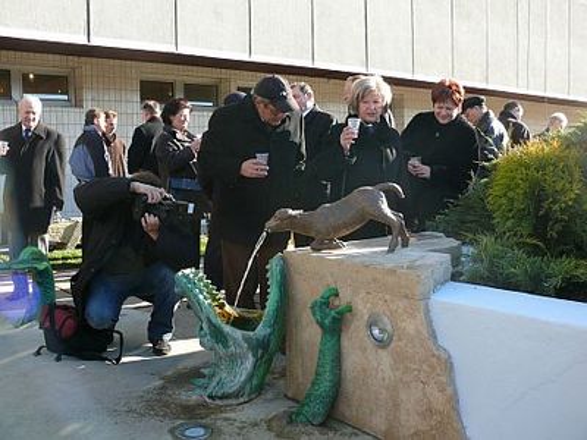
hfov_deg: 52.6
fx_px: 594
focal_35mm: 35
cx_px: 294
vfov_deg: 40.7
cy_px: 220
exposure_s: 1/160
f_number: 4
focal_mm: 7.4
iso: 100
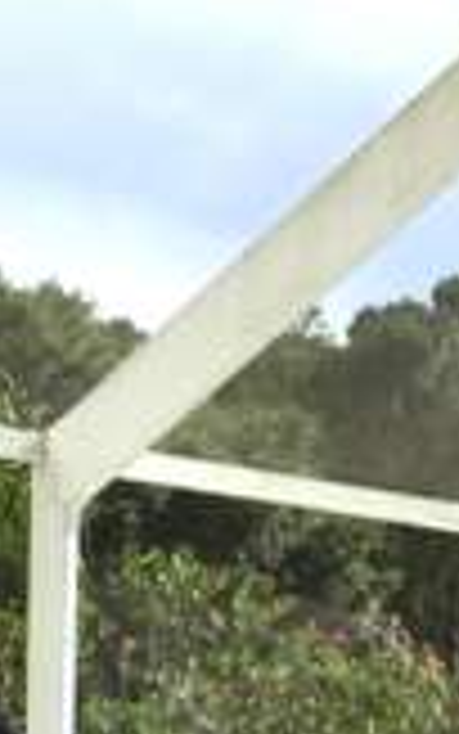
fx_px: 3020
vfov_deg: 12.8
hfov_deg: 8.6
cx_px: 495
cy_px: 1256
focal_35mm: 151
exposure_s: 1/1130
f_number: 2.2
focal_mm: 4.15
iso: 32
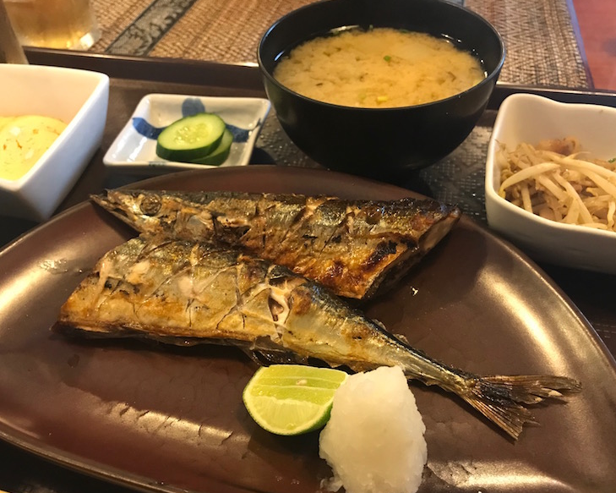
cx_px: 311
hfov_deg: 58.8
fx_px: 547
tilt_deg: -45.2
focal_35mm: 30
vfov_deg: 48.5
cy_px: 250
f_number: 1.8
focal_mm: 3.99
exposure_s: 1/14
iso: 100
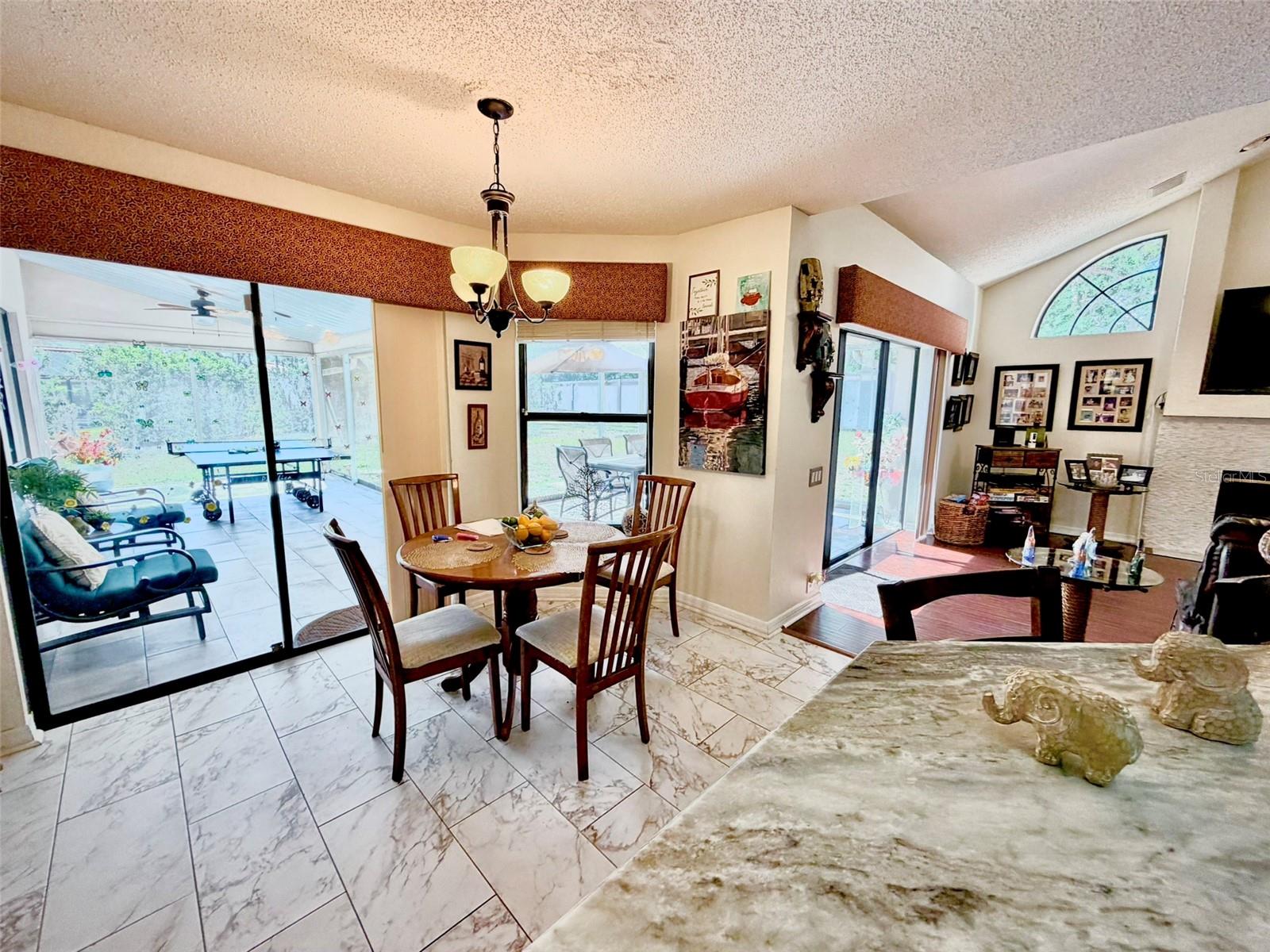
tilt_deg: -9.2
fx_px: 514
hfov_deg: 102.1
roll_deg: -0.1
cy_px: 476
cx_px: 635
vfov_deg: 85.7
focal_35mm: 14
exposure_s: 1/120
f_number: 2.2
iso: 125
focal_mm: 2.22
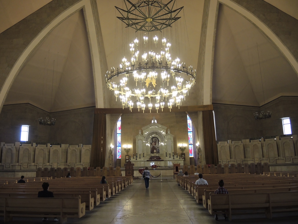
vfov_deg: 49.8
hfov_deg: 63.4
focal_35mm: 28
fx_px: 241
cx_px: 149
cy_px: 112
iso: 400
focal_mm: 6
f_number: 2
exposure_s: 1/60
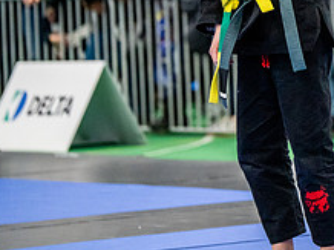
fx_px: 3556
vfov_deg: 4.0
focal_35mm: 369
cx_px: 434
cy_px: -42
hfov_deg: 5.3
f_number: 2.8
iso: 5000
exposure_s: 1/500
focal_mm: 144
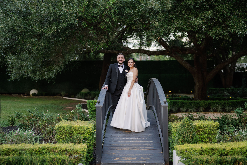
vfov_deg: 26.9
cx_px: 124
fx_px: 344
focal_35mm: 50
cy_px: 82
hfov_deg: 39.5
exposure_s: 1/200
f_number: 2
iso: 320
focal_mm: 50
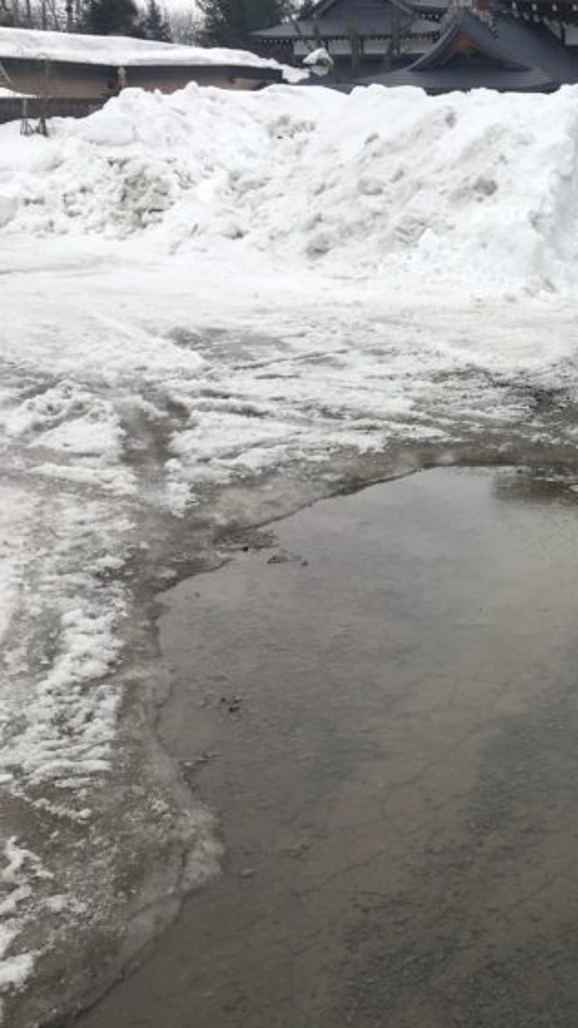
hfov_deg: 25.3
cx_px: 669
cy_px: 507
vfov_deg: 47.4
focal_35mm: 43
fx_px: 1172
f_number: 2.2
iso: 25
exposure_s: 1/574
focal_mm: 4.15
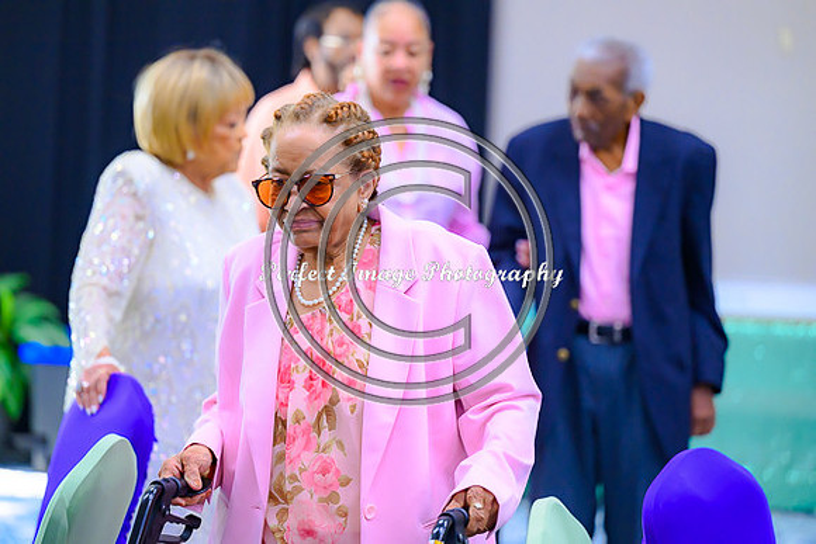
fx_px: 2834
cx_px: 408
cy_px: 272
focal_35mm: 125
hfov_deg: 16.4
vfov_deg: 11.0
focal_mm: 125
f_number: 2.8
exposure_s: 1/125
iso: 800
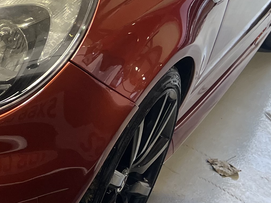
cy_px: -22
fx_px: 806
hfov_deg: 17.9
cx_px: -79
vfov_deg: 14.0
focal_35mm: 103
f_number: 1.5
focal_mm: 5.7
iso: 50
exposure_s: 1/100
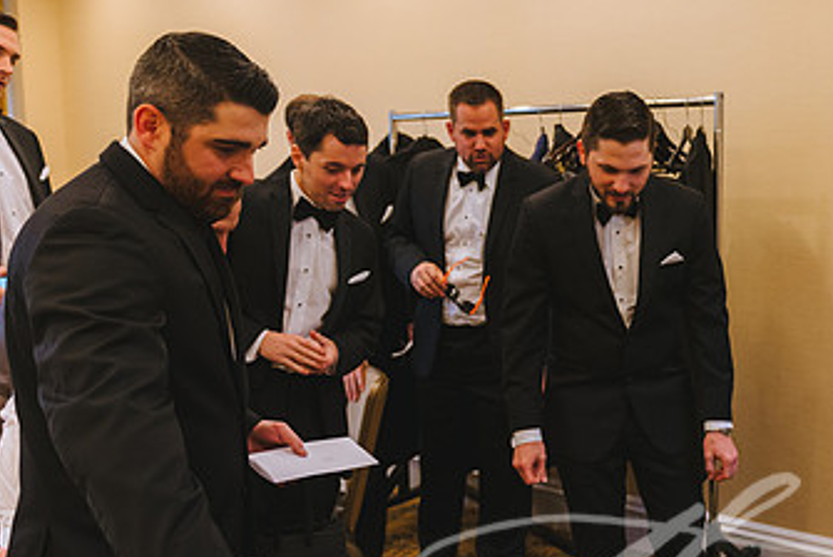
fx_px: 1042
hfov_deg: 41.8
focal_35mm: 45
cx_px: 656
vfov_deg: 29.9
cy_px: 332
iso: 1250
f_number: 2.8
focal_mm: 26
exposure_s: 1/400
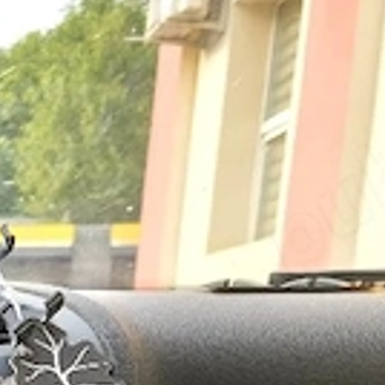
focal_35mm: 91
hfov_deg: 16.0
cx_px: -325
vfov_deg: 17.1
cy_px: 592
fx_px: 1145
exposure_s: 1/100
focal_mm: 5.35
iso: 125
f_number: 1.7
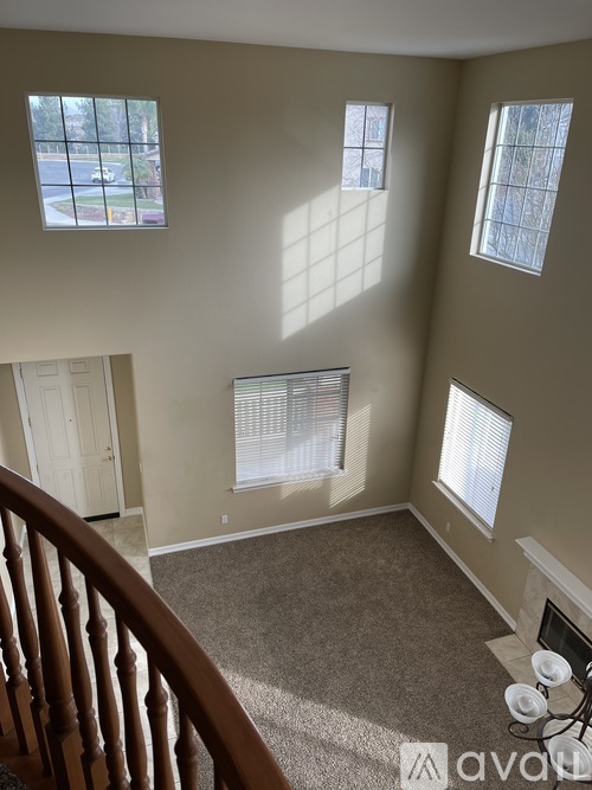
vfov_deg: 67.3
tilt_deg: -23.2
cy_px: 395
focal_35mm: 26
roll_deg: -2.1
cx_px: 296
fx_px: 593
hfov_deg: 53.0
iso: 64
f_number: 1.6
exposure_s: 1/121
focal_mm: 5.1
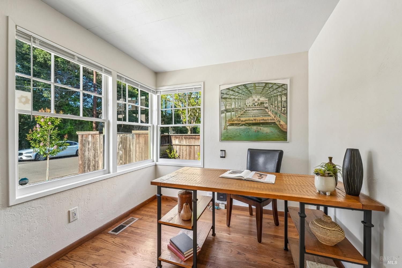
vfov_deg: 81.2
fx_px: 156
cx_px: 201
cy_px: 134
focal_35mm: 14
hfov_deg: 104.3
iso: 400
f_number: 8
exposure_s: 1/40
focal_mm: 14
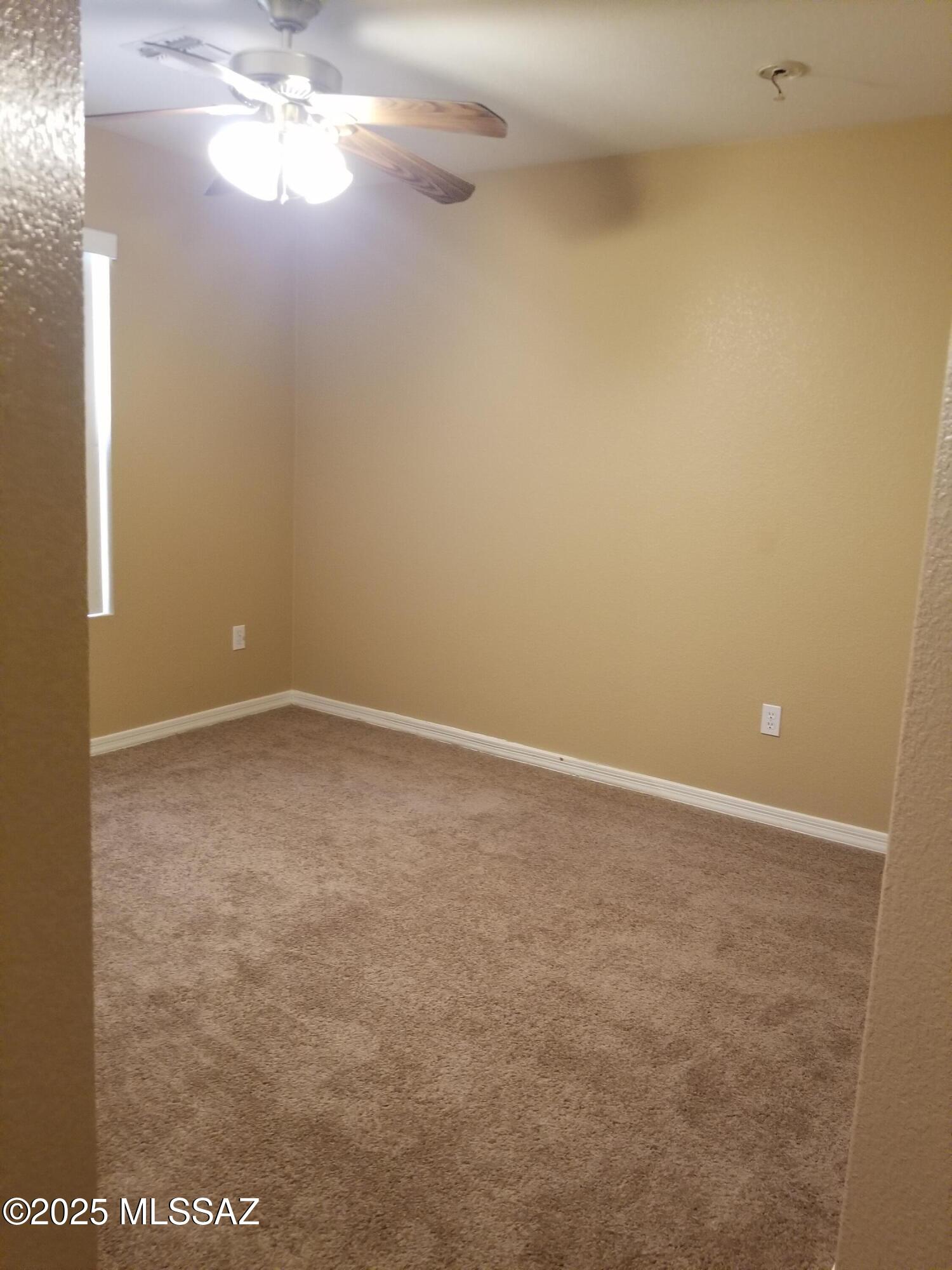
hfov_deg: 53.1
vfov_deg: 67.3
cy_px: 635
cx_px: 476
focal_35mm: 26
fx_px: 953
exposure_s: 1/20
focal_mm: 4.25
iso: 200
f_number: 1.7
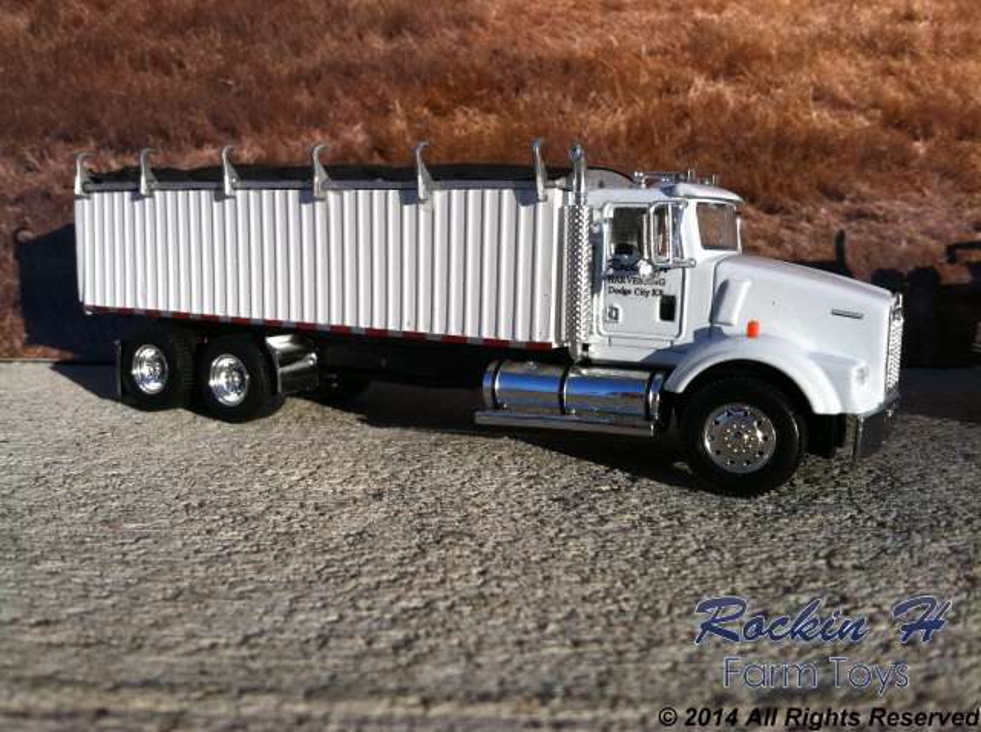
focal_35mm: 35
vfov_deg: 40.6
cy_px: 366
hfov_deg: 52.7
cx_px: 490
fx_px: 990
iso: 80
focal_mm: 3.85
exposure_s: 1/698
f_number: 2.8
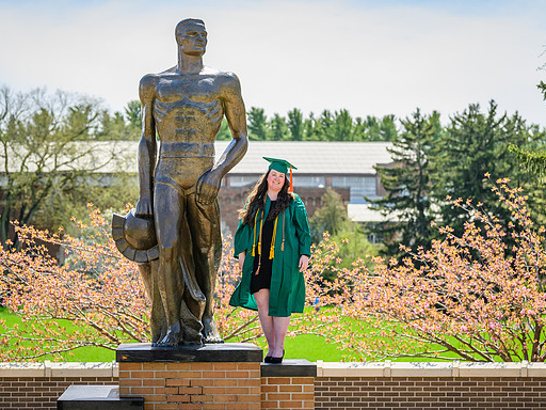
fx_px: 1562
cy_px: 206
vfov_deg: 14.9
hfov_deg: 19.8
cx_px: 289
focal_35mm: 99
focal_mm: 90
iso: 400
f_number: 4
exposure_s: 1/2500
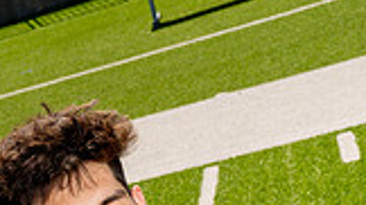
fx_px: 1019
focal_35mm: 105
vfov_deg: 10.2
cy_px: 473
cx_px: 120
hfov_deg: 20.3
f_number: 11
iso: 320
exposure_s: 1/250
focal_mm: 36
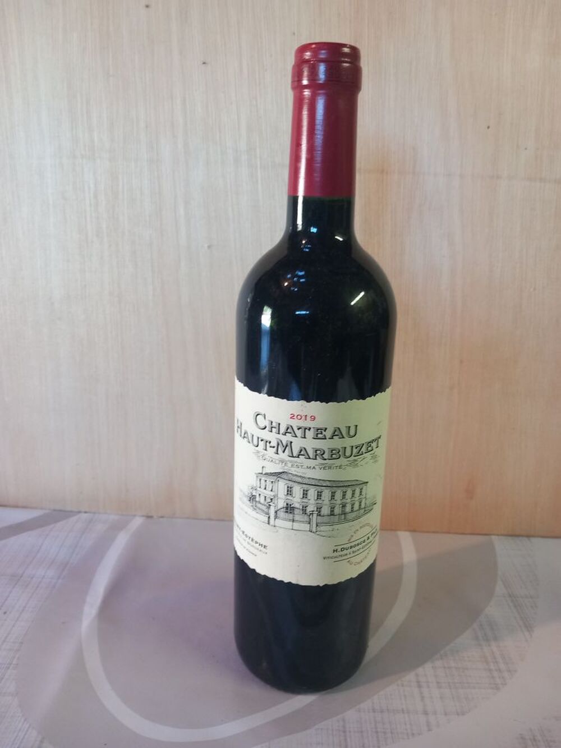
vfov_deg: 65.3
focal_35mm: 27
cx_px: 280
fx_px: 583
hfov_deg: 51.4
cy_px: 374
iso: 250
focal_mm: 4
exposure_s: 1/50
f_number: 1.8
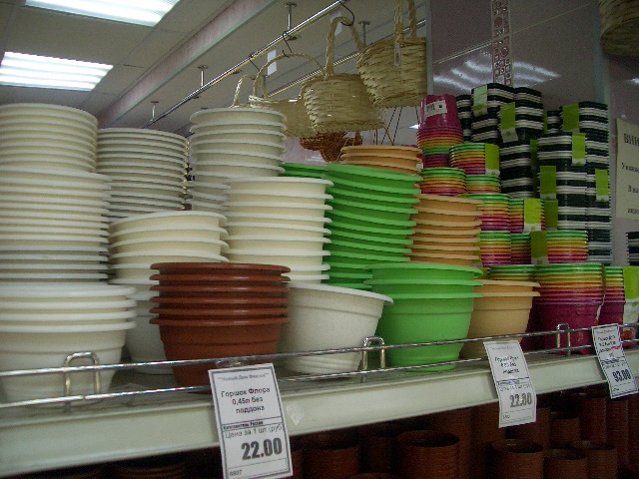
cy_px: 240
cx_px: 320
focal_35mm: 35
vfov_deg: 40.7
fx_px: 646
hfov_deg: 52.6
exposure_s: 1/100
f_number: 2.6
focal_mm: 5.8
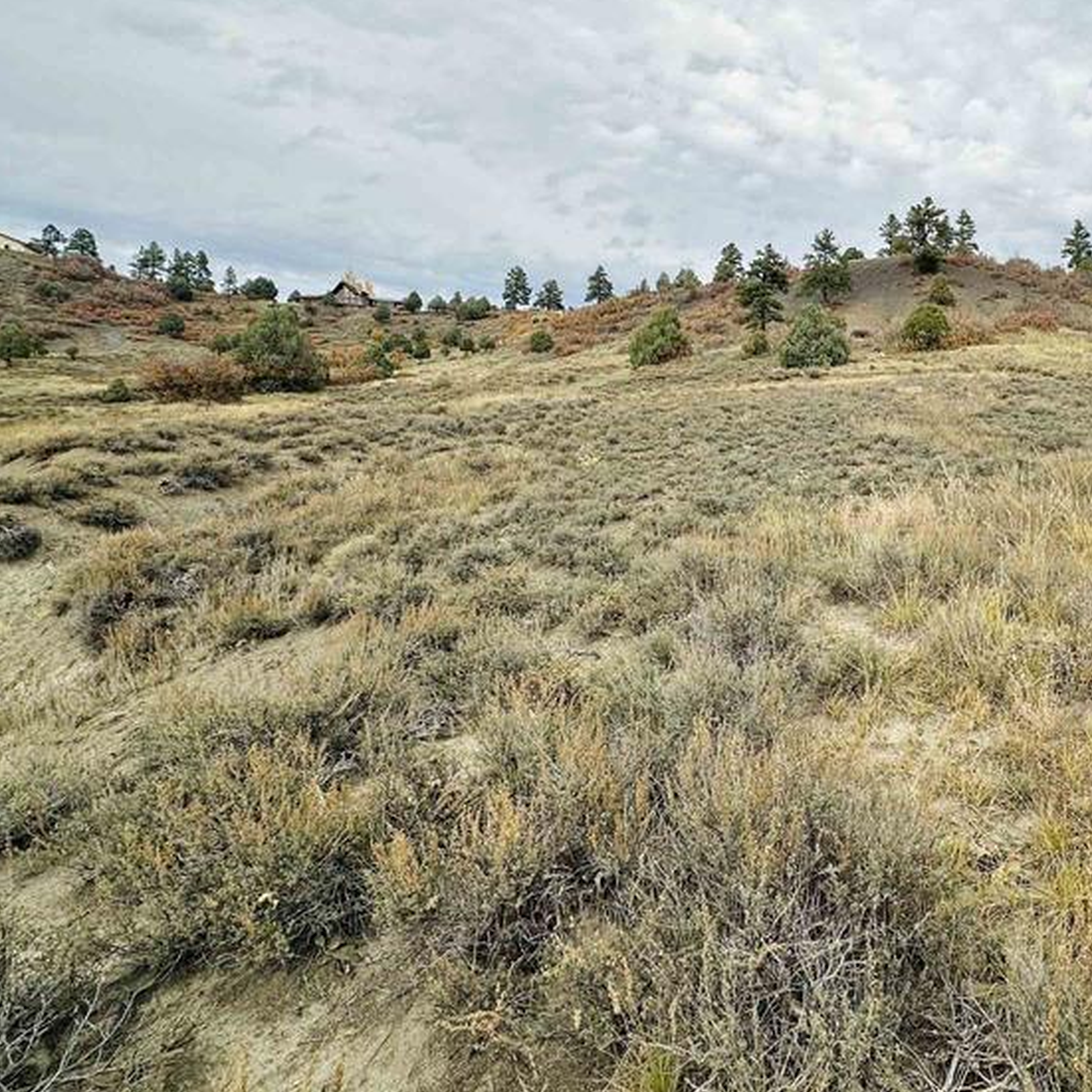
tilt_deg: +1.5
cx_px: 819
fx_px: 821
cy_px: 430
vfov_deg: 66.5
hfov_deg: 63.3
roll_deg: -1.1
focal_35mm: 23
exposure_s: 1/1575
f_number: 2.2
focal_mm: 2.22
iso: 50
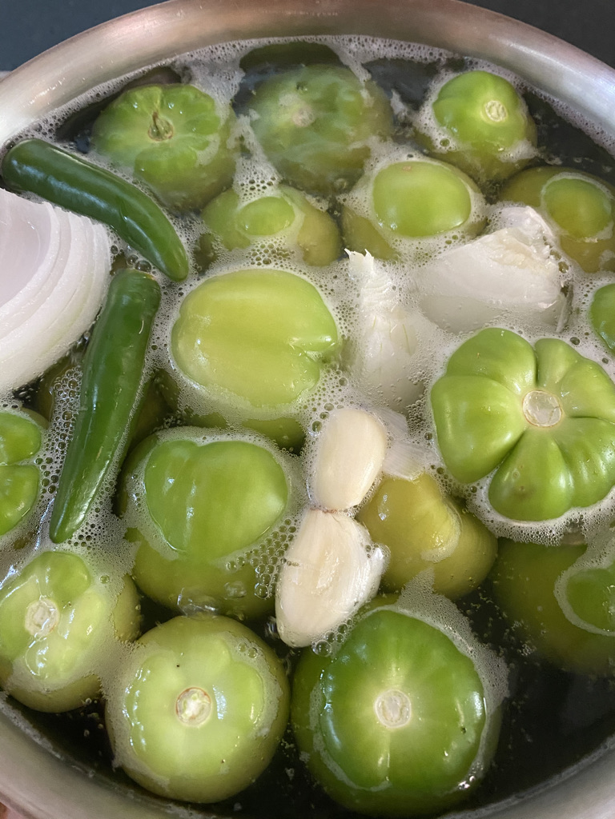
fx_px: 616
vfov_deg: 67.3
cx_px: 308
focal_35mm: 26
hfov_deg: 53.1
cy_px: 410
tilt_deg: -67.0
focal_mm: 4.25
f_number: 1.8
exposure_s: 1/41
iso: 500
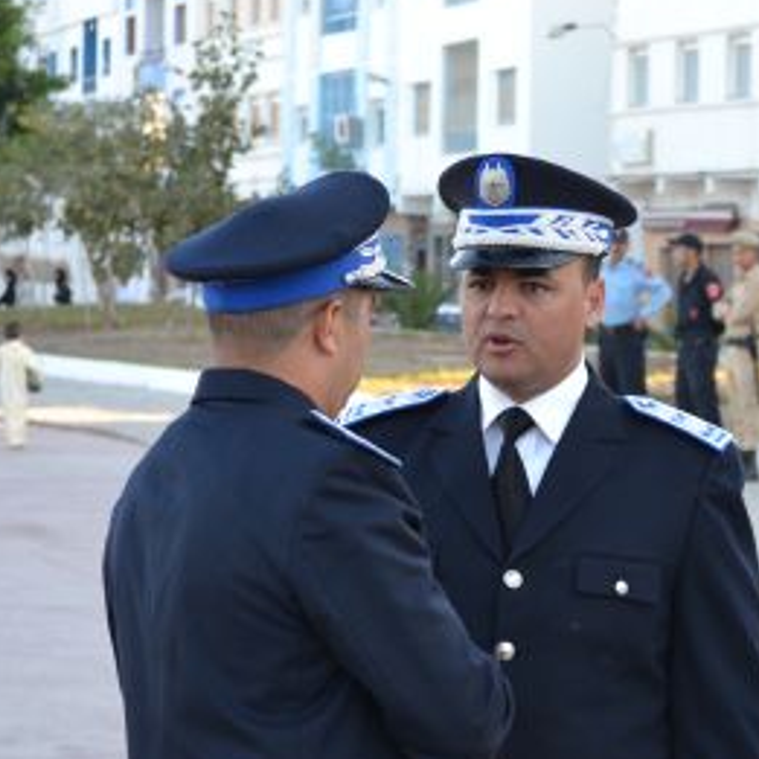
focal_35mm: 172
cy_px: 489
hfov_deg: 10.0
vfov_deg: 10.2
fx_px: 4268
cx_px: 838
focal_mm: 55
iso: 280
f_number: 5.6
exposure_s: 1/125
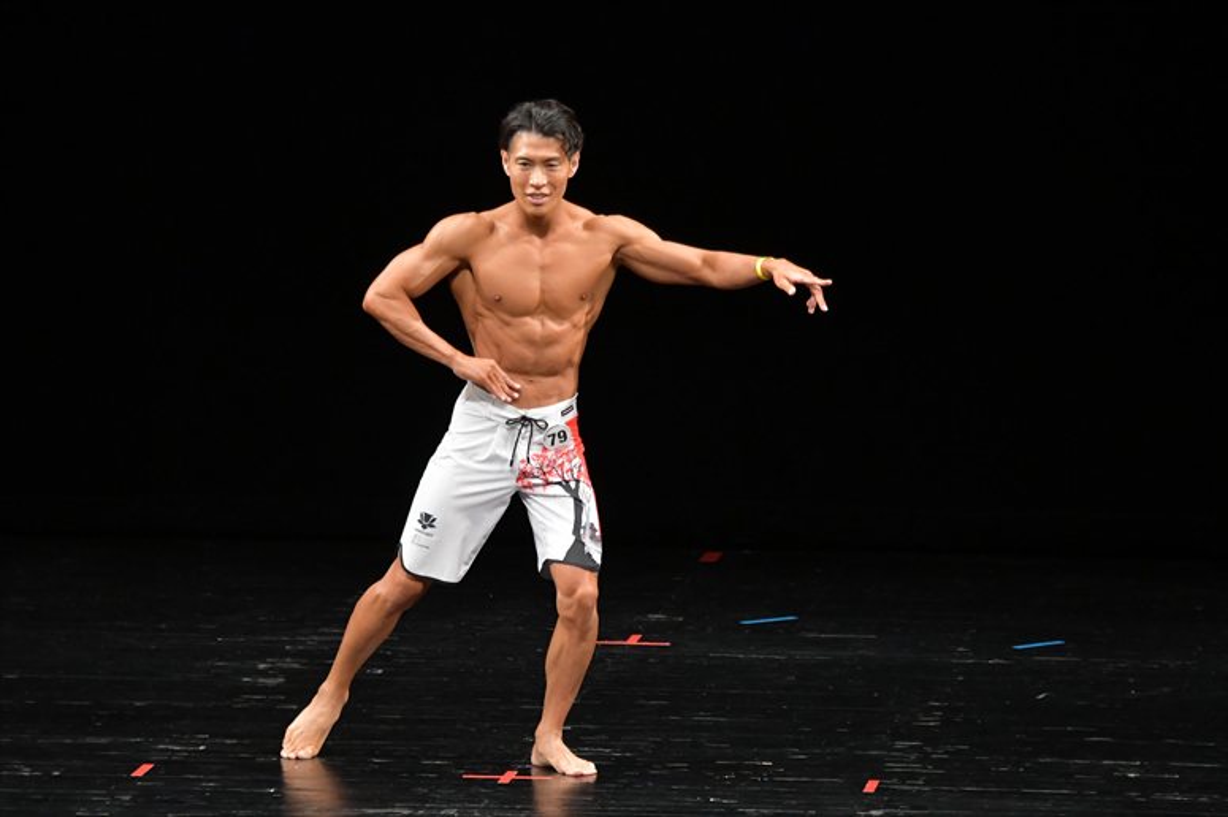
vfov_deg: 4.8
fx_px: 9717
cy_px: 408
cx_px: 614
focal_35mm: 285
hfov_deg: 7.2
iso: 3200
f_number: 5.6
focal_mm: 190
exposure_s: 1/400
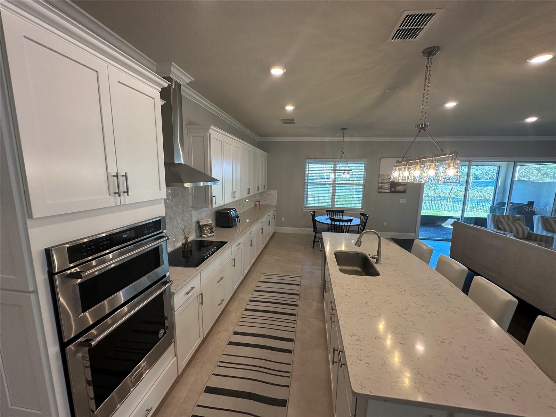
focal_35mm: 14
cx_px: 278
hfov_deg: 102.1
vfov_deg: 85.7
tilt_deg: -8.8
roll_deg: -0.8
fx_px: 225
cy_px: 208
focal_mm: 2.22
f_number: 2.2
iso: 160
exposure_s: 1/120
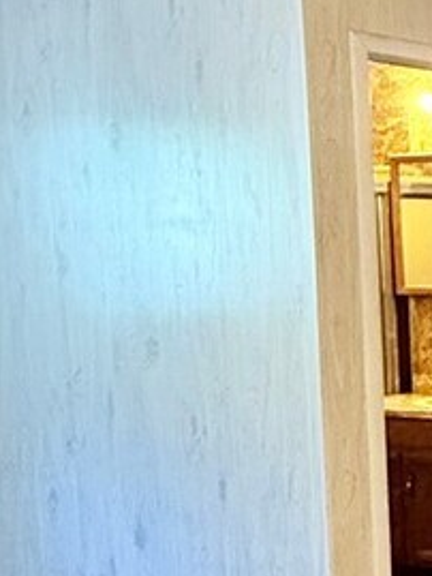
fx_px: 1247
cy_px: 353
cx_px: 911
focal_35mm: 75
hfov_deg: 15.1
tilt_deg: -4.4
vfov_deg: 25.9
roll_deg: +0.1
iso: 400
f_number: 2.2
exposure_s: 1/120
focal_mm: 2.22
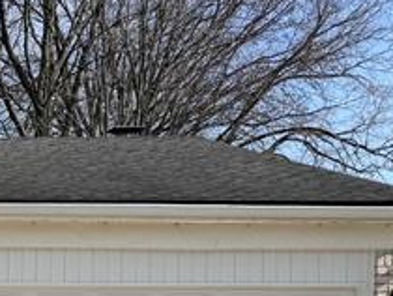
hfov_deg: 14.4
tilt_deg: +0.5
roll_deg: -0.3
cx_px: -352
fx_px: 1330
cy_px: 375
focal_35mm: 117
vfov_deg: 12.3
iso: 80
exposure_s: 1/4975
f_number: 1.78
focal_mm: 6.76
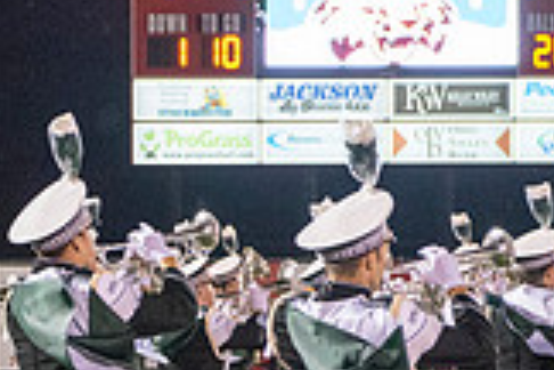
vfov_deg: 5.5
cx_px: -298
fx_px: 3862
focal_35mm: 251
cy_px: 307
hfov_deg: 8.0
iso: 5000
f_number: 5.6
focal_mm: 70
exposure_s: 1/320
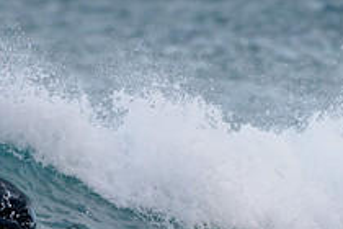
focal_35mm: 1690
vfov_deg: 0.8
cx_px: 79
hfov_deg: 1.2
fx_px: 16101
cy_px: 224
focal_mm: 500
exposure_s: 1/1250
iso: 720
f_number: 5.6
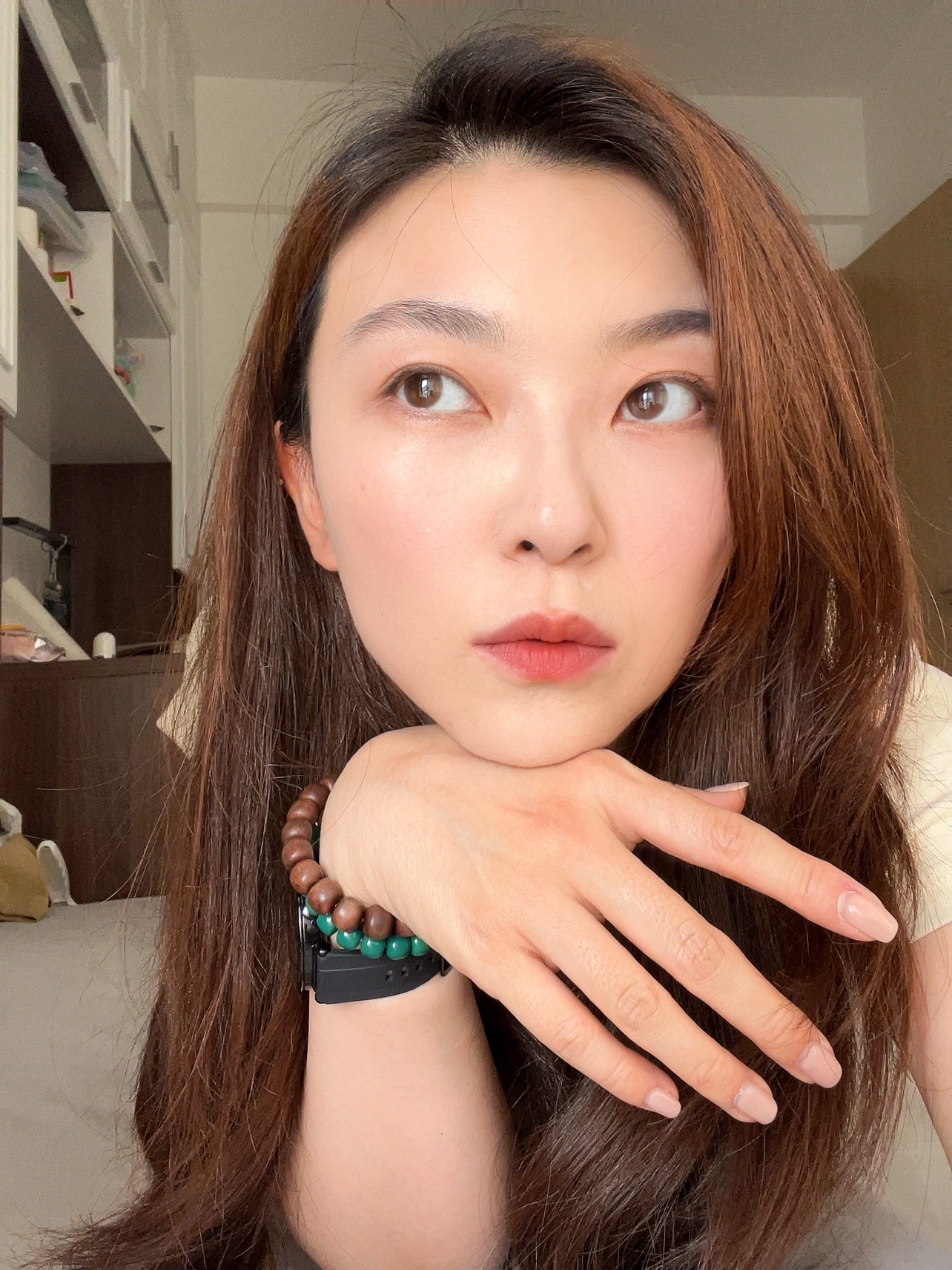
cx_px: 476
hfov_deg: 46.8
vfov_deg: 60.0
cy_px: 635
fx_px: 1100
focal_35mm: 30
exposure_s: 1/112
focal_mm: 2.71
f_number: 2.2
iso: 100
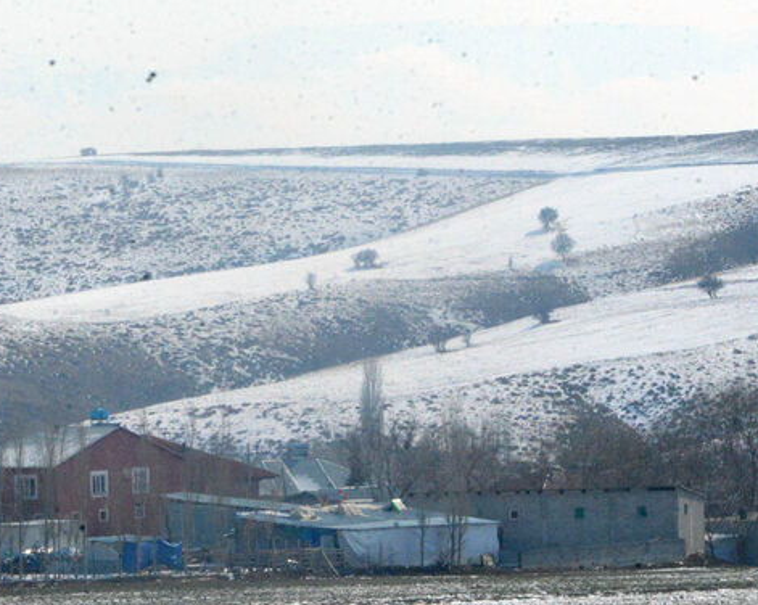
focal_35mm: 286
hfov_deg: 6.8
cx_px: 311
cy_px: 533
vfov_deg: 5.4
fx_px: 6411
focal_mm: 112
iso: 5000
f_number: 22
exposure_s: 1/2000
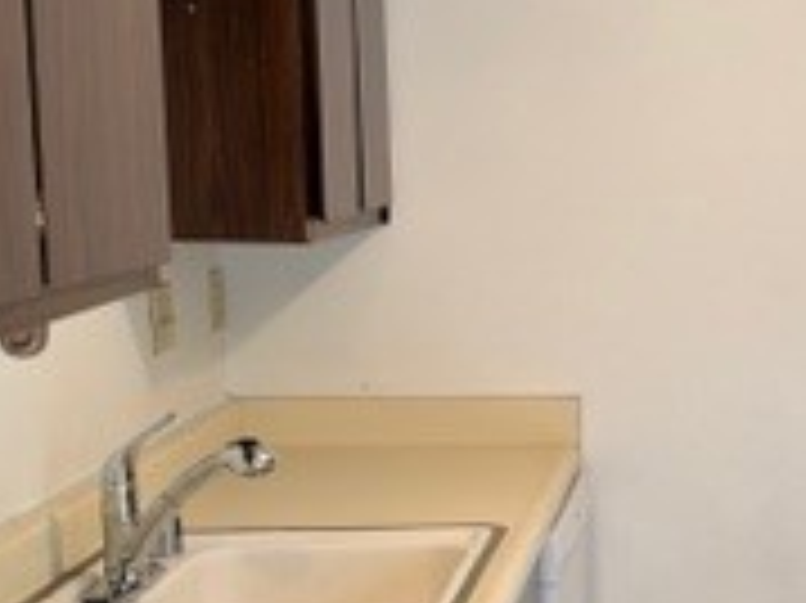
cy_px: 450
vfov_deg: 17.1
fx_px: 2001
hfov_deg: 21.6
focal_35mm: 86
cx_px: 887
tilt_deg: -9.0
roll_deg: -0.4
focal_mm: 6.93
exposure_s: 1/60
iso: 200
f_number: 1.8
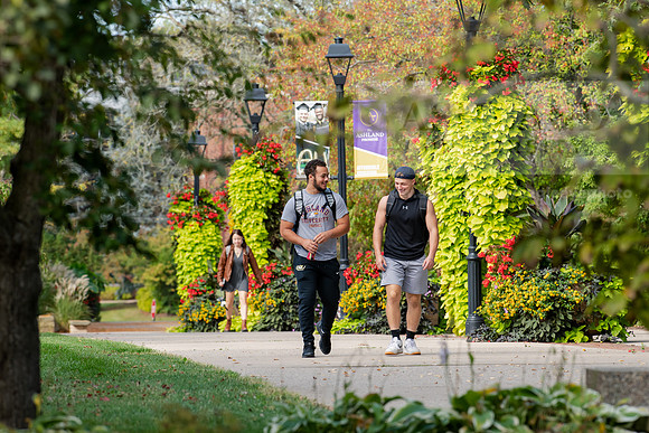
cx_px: 324
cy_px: 216
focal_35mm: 300
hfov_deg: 6.9
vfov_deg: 4.6
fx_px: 5409
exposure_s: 1/320
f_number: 9
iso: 500
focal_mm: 300
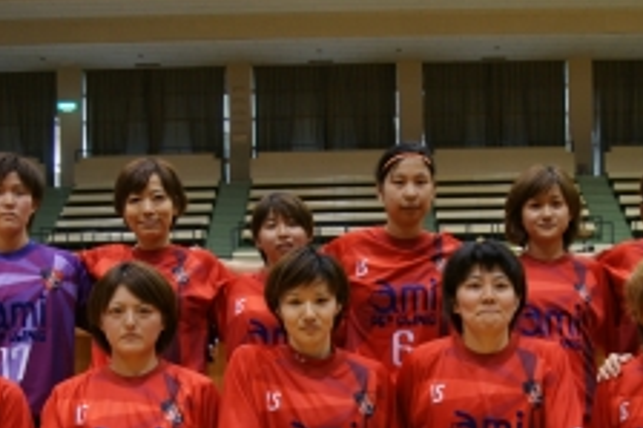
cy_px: 401
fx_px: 1196
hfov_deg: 30.1
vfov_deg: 19.8
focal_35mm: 67
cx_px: 367
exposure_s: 1/40
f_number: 2.8
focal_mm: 20
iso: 320
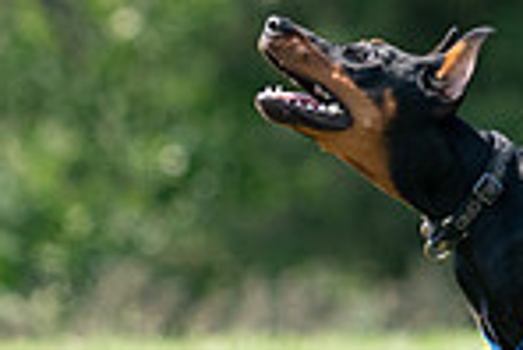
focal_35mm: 1493
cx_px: 594
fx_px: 21711
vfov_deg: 0.9
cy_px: -111
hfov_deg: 1.4
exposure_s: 1/4000
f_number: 6.3
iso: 3200
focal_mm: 382
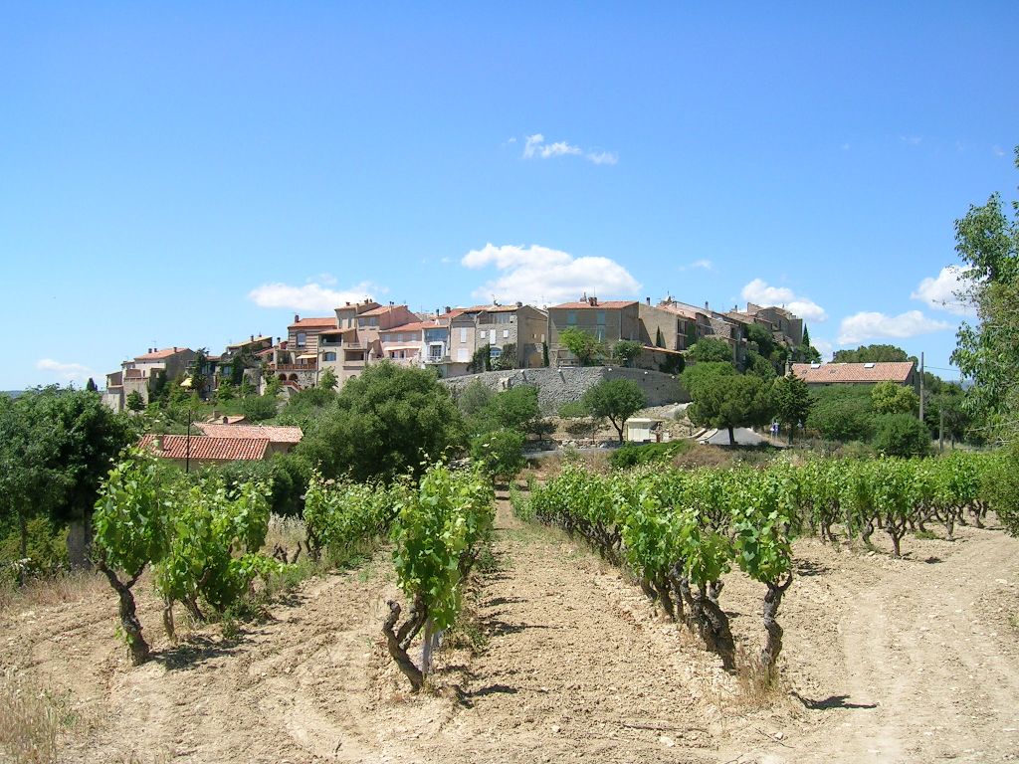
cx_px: 510
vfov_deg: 40.7
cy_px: 382
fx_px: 1030
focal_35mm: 35
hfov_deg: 52.6
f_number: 4.8
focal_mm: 5.4
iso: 50
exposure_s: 1/396
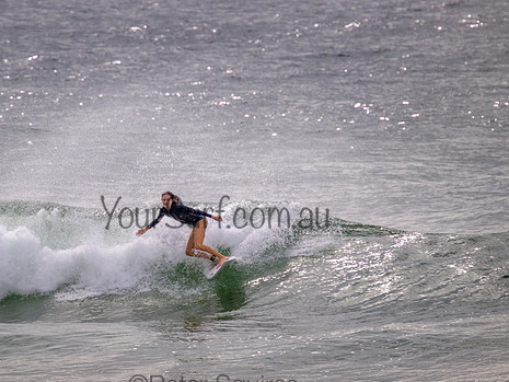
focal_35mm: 960
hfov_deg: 2.1
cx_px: 213
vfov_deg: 1.6
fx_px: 14120
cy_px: 203
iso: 900
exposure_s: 1/2000
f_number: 11
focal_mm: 800
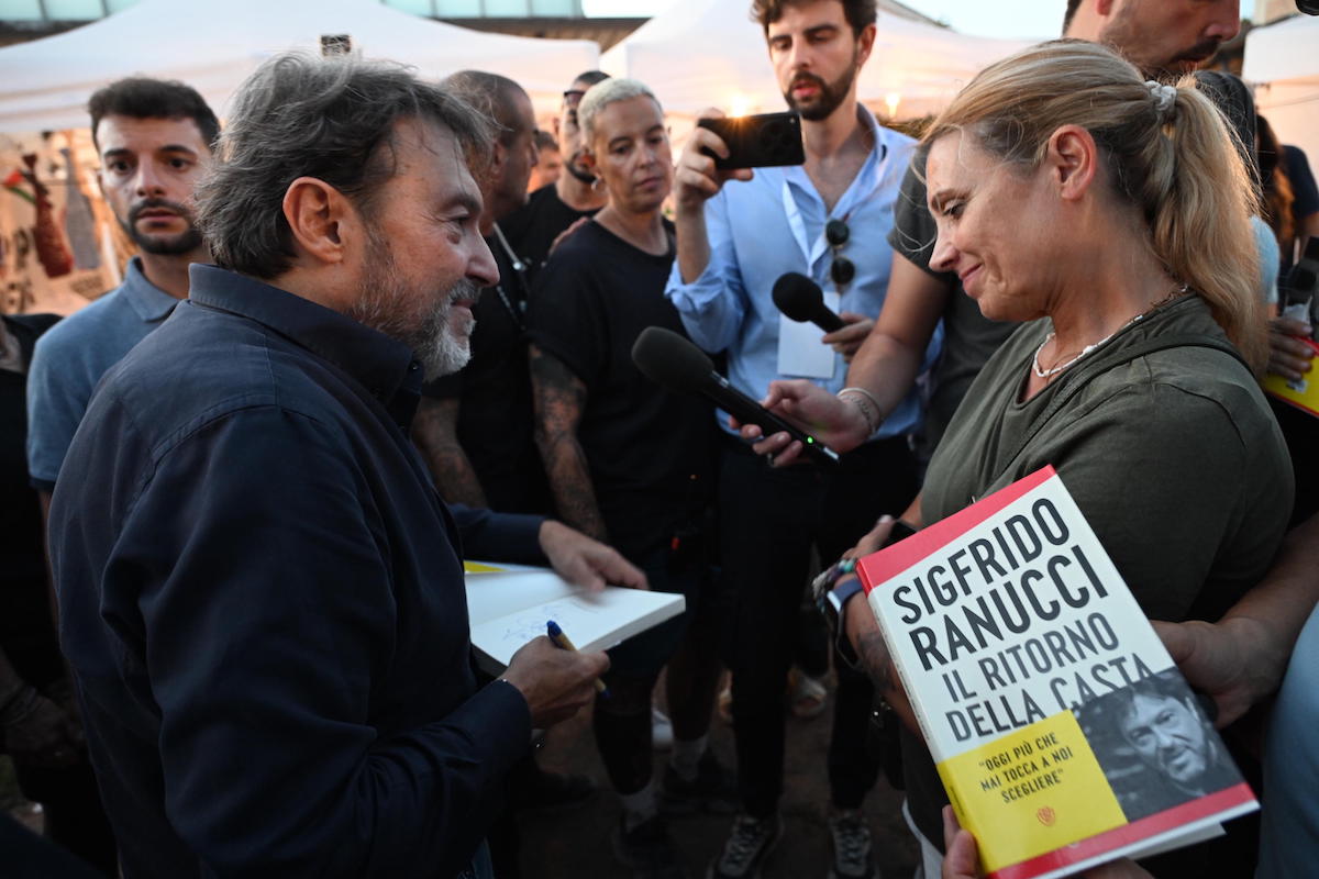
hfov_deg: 73.7
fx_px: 879
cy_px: 440
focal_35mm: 24
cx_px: 660
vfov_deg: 53.1
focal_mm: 24
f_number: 4.5
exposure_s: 1/60
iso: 2500
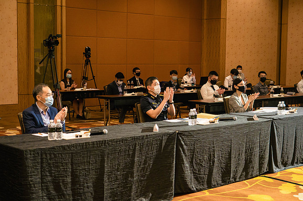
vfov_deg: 22.2
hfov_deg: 32.9
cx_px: 152
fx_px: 513
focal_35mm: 61
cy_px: 100
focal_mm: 28
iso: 2000
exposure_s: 1/100
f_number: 2.8
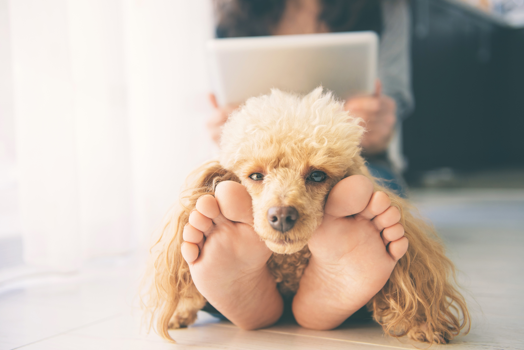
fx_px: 728
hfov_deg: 39.6
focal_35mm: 50
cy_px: 175
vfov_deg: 27.0
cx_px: 262
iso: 320
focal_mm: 50
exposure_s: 1/200
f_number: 3.2
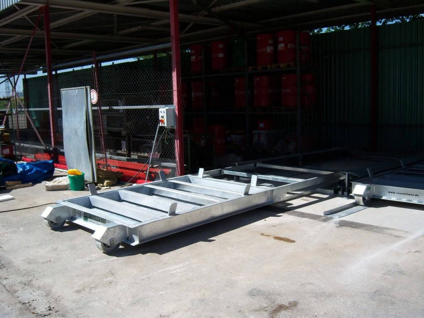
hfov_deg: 51.4
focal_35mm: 36
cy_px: 159
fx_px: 441
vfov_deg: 39.7
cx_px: 212
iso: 80
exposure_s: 1/500
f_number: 4.8
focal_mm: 7.5
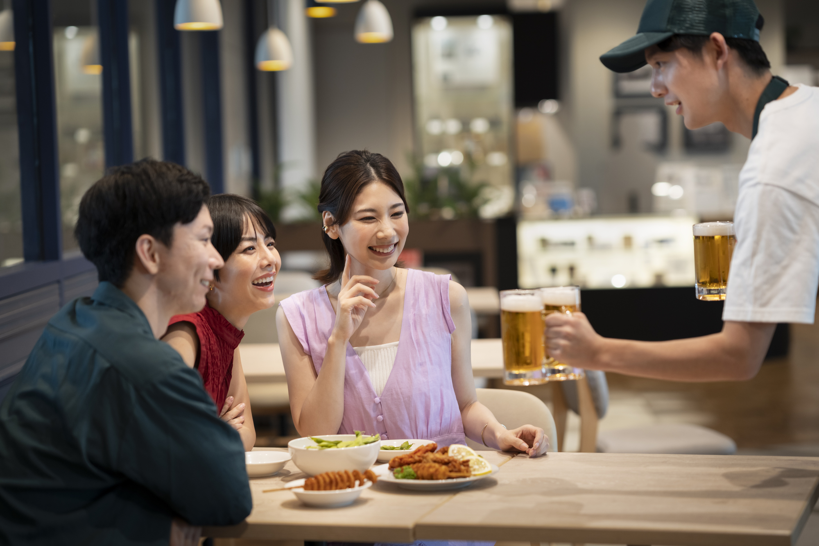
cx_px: 410
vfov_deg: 16.1
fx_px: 1933
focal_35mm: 85
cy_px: 273
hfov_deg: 23.9
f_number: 2
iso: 500
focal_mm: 85
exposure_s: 1/250
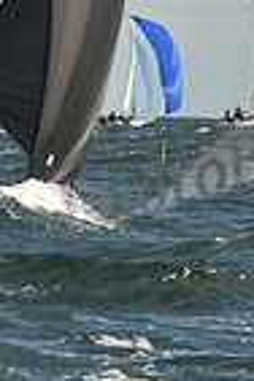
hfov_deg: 1.3
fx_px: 11344
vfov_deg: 1.9
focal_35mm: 1072
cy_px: -211
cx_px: -82
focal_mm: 260
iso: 250
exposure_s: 1/1250
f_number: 7.1
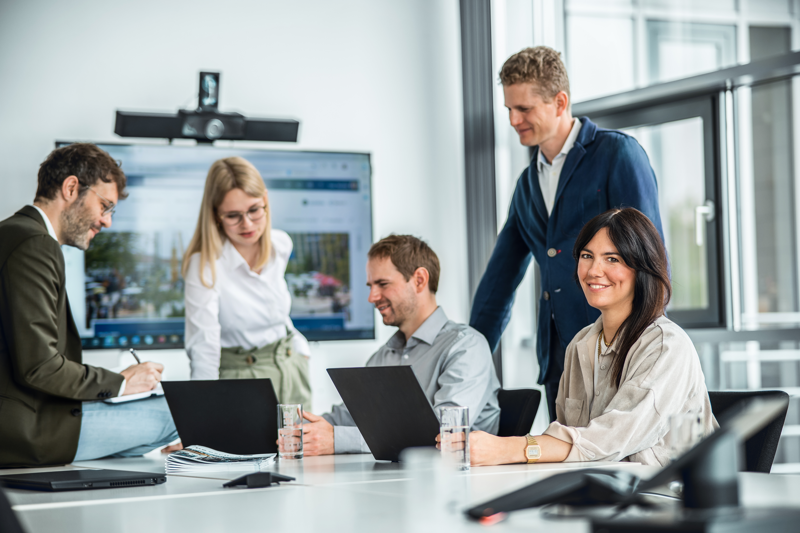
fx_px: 1911
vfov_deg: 15.9
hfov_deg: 23.6
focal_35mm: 86
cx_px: 401
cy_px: 264
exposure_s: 1/160
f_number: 1.8
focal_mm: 85
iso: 125
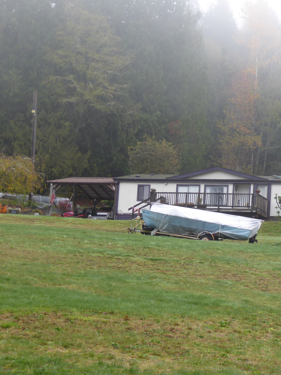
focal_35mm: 99
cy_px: 188
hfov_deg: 14.9
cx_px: 224
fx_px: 1072
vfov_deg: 19.8
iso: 125
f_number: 4.6
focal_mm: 13.2
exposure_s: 1/60
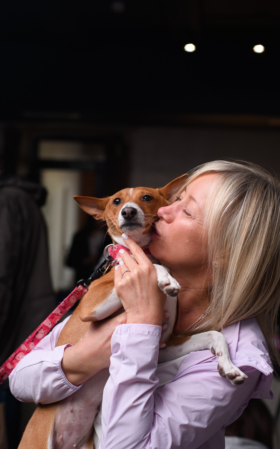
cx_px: 139
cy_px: 225
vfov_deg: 38.9
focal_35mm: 52
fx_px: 635
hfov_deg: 24.9
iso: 250
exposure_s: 1/200
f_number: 3.5
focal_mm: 50
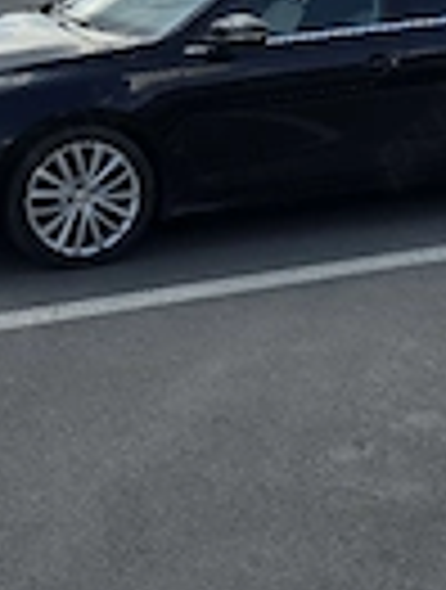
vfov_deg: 27.2
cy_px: 122
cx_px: 257
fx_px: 1197
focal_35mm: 70
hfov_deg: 21.1
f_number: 1.7
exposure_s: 1/769
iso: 12
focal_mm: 6.3
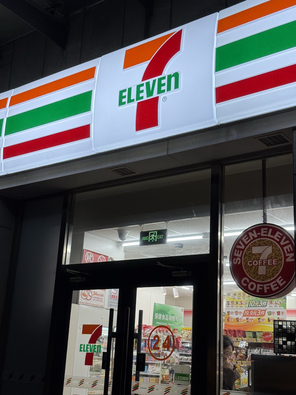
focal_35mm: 48
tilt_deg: +15.6
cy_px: 198
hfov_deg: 30.3
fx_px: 547
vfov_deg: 39.7
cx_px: 148
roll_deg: -2.8
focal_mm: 6.76
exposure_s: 1/135
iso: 50
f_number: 1.78
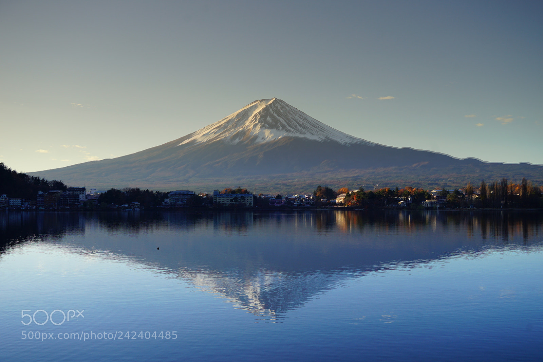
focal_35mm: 39
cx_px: 272
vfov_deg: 34.2
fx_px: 588
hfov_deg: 49.6
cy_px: 181
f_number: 5.6
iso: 125
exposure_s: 1/640
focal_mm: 39
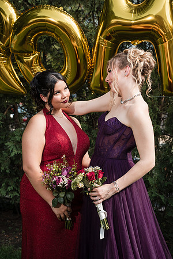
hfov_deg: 20.3
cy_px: 130
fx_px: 483
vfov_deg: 30.1
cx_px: 86
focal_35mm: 67
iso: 200
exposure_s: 1/250
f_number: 5
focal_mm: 67
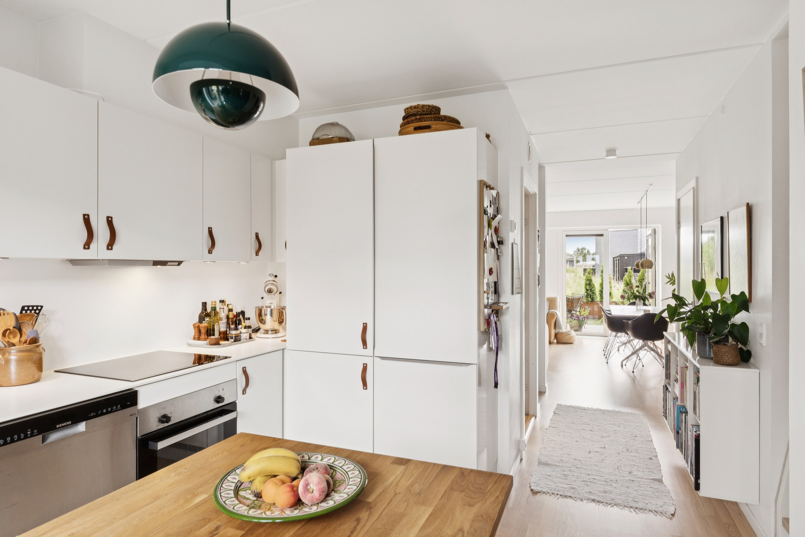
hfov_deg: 82.4
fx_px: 459
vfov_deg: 60.6
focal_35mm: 21
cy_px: 268
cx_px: 402
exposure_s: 1/60
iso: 400
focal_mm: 13.7
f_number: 7.1
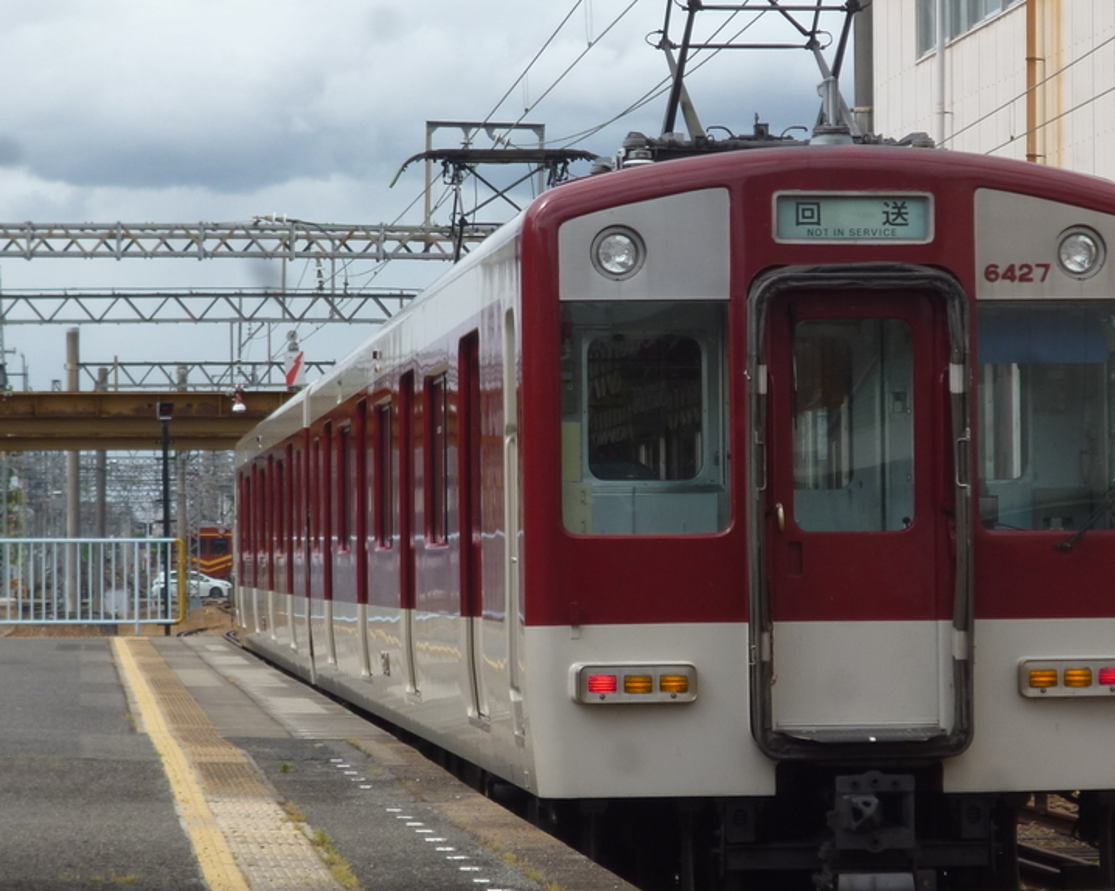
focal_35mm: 142
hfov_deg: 13.5
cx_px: 806
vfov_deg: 10.9
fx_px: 4685
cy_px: 449
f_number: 5.8
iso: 100
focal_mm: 15.5
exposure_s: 1/250
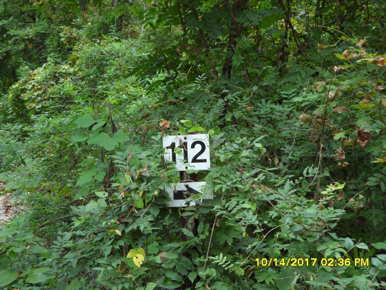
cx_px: 193
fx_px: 703
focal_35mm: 63
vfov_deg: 23.3
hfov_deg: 30.7
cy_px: 145
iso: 160
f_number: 5.6
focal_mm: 11.2
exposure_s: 1/60
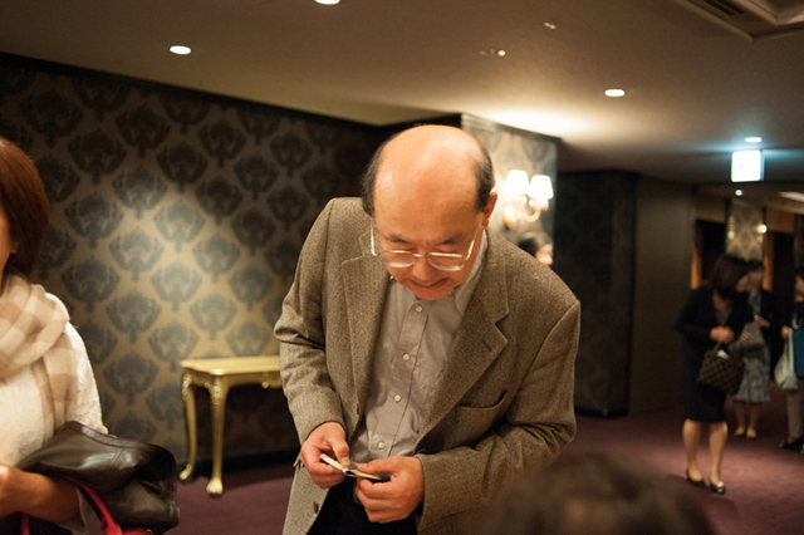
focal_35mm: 35
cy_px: 268
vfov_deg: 37.8
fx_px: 781
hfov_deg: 54.5
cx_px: 402
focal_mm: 35
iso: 3600
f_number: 2.8
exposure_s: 1/100
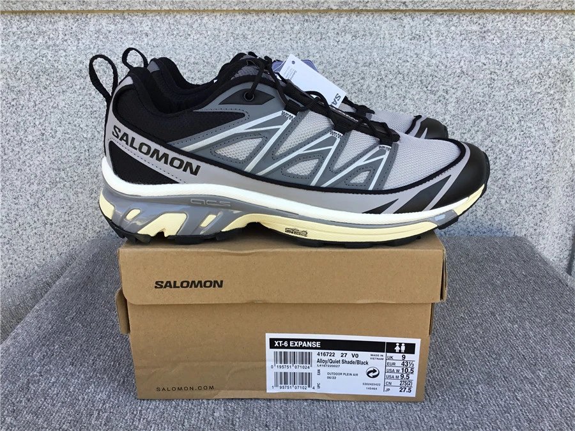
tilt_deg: -19.5
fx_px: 515
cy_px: 216
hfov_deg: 58.4
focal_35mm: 31
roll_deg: +0.6
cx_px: 288
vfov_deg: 45.4
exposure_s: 1/116
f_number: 2.4
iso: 25
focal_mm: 3.3
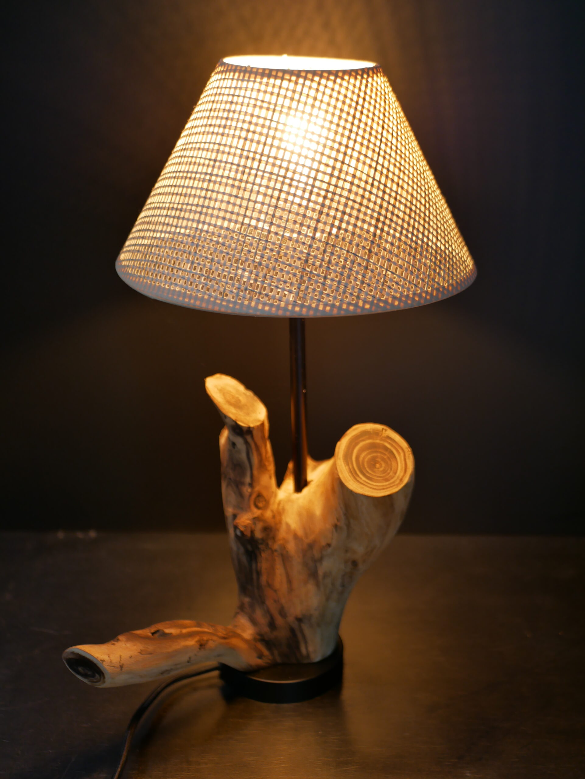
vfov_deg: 38.2
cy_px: 390
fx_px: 1126
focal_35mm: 50
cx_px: 292
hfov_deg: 29.1
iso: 200
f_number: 1.7
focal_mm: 25
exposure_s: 1/60
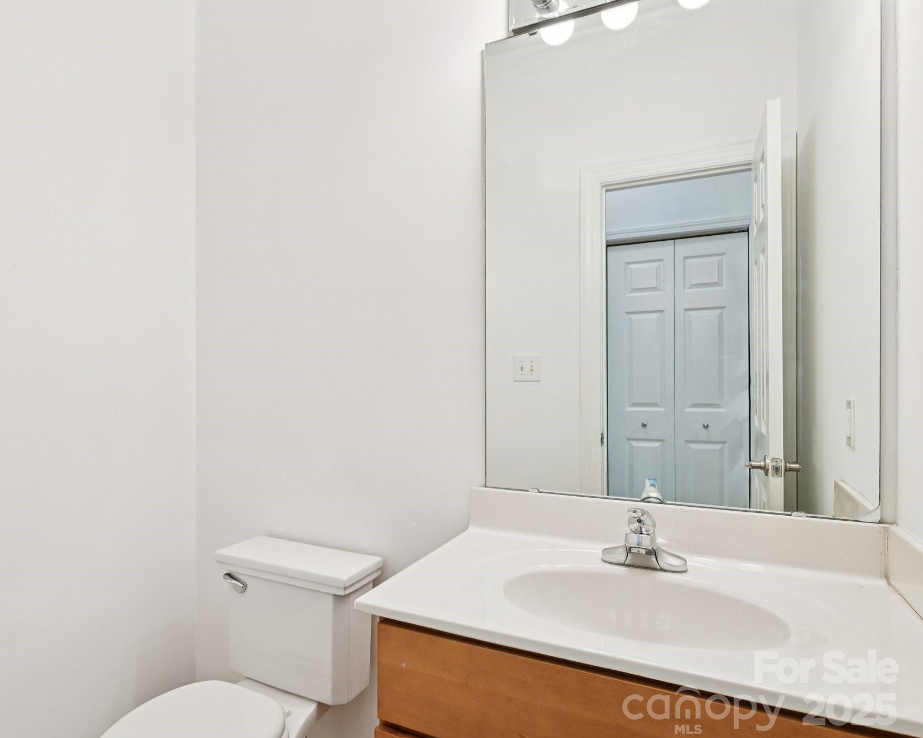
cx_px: 365
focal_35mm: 22
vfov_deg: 64.1
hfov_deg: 75.2
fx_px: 590
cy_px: 374
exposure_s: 1/20
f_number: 8
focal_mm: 18.5
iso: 220
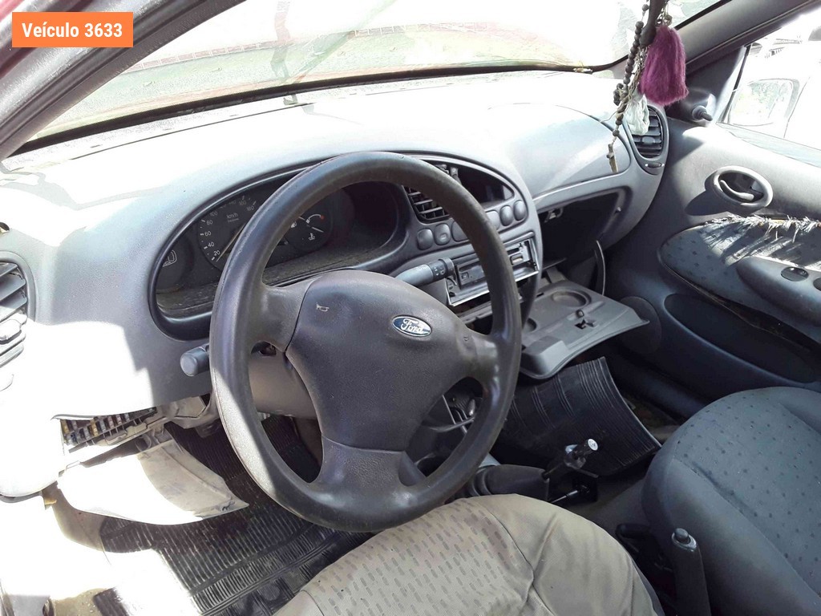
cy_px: 308
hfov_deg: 58.4
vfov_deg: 45.4
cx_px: 410
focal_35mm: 31
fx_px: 735
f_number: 2.2
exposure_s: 1/120
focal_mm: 3.3
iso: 64
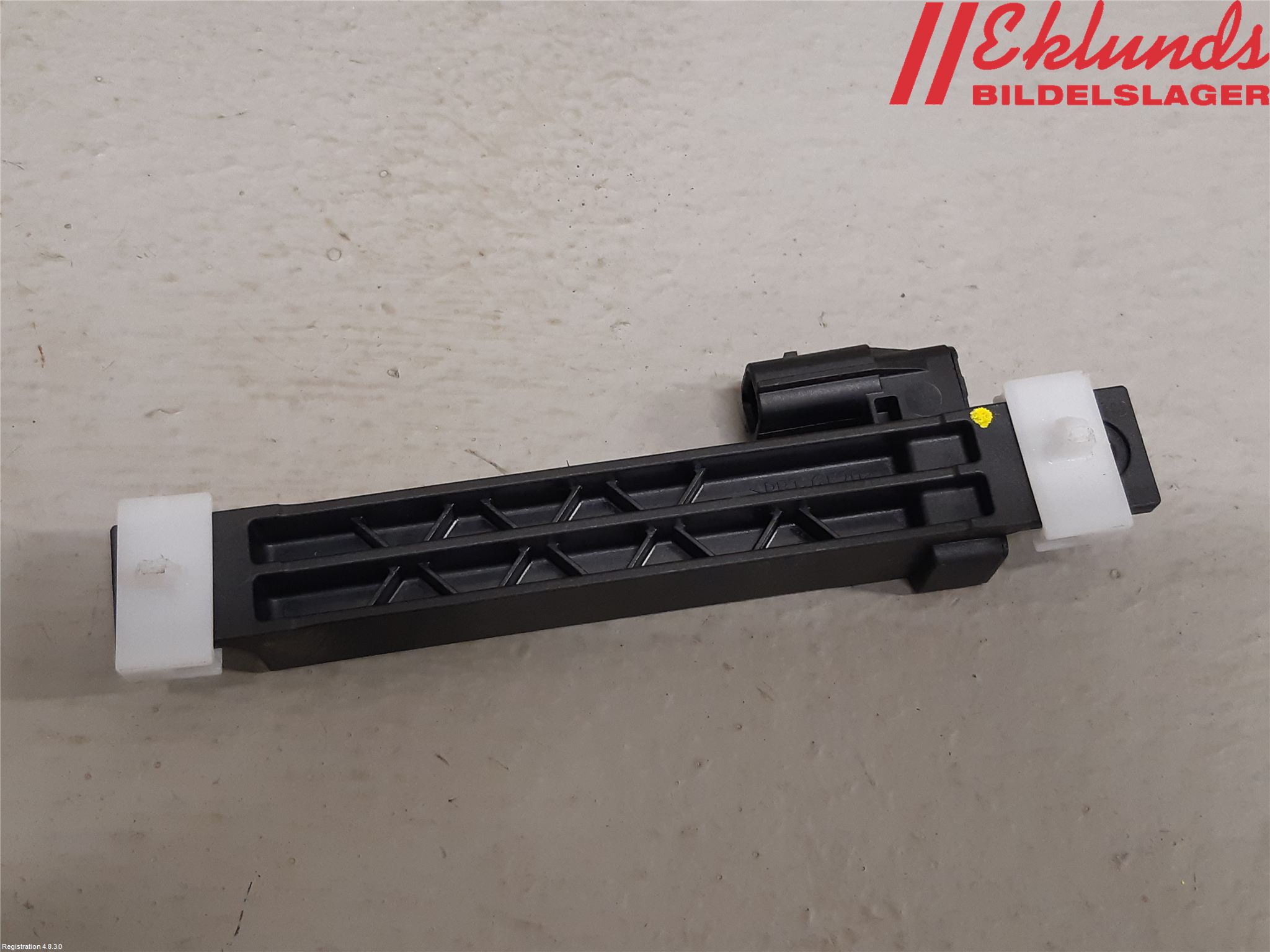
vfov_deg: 53.1
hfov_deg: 67.3
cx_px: 635
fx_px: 954
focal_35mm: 26
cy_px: 476
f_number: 1.7
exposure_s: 1/50
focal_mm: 3.93
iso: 160
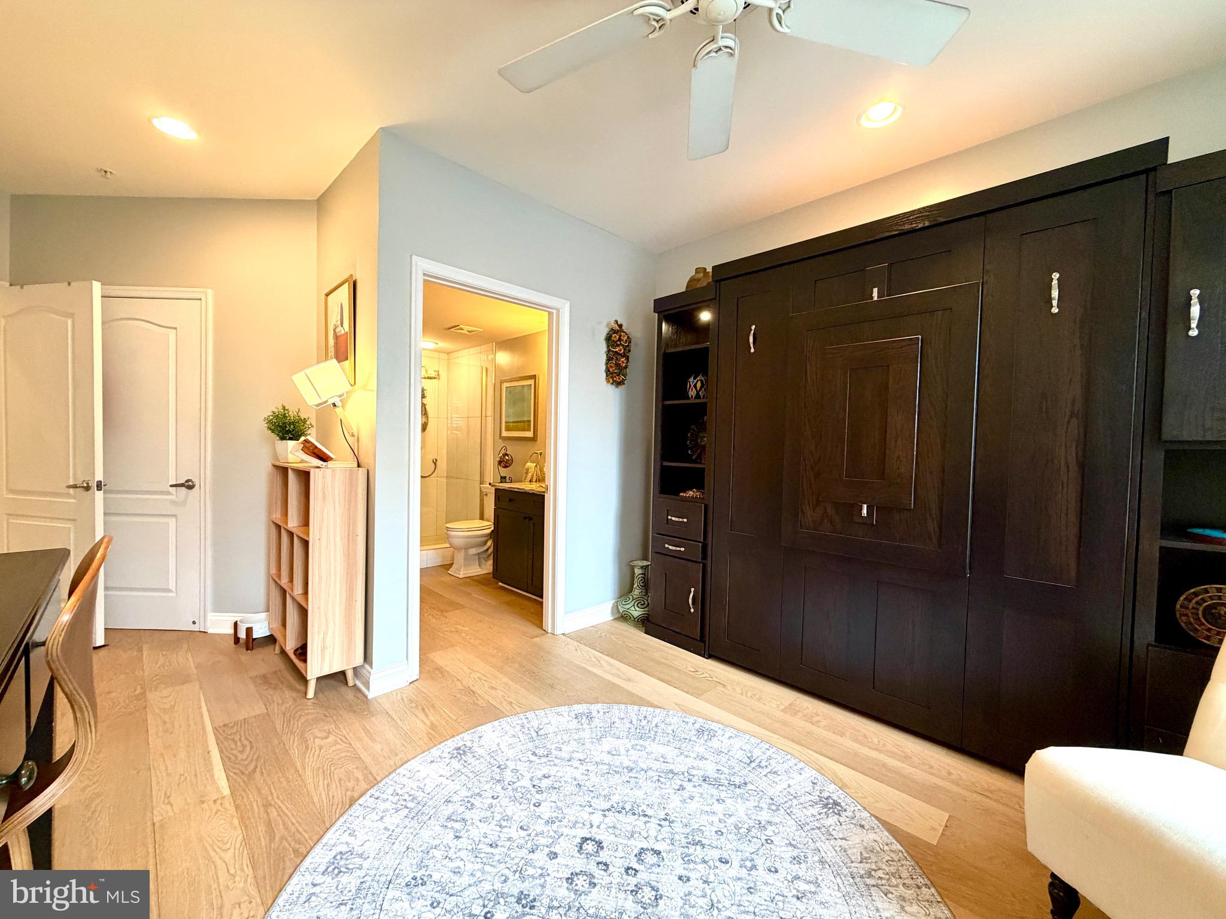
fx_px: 496
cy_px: 460
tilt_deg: -2.8
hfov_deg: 102.1
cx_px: 613
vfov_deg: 85.7
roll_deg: -1.6
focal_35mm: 14
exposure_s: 1/60
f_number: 2.2
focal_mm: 2.22
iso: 250
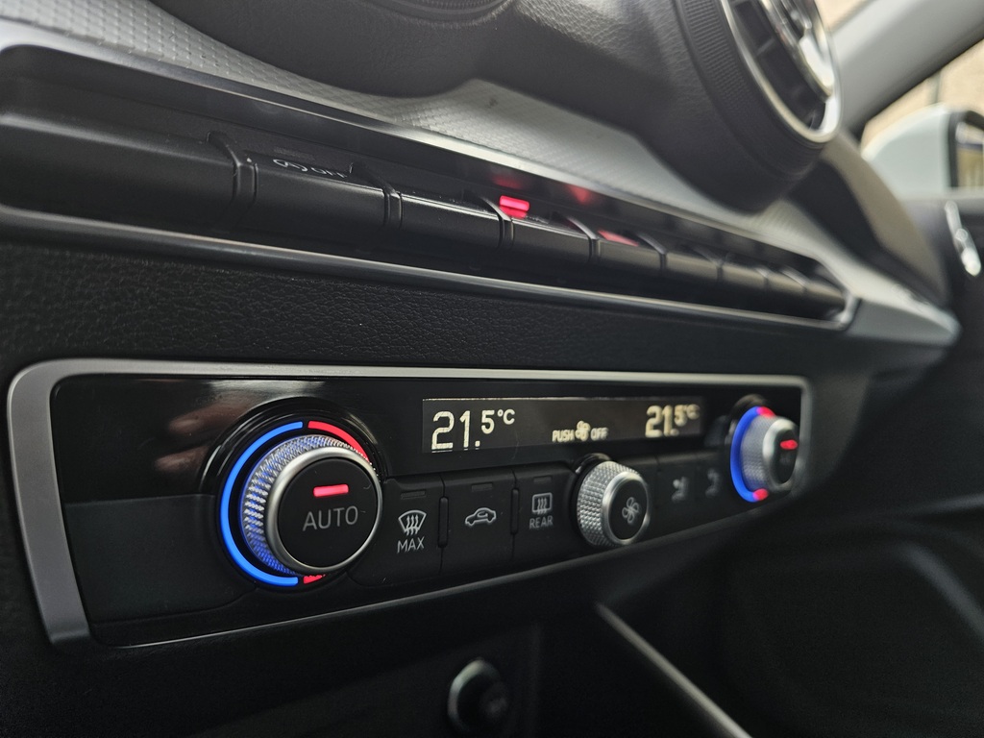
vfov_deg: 58.9
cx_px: 492
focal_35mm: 23
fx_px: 654
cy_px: 369
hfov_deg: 73.9
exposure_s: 1/180
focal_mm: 6.3
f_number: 1.7
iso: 64
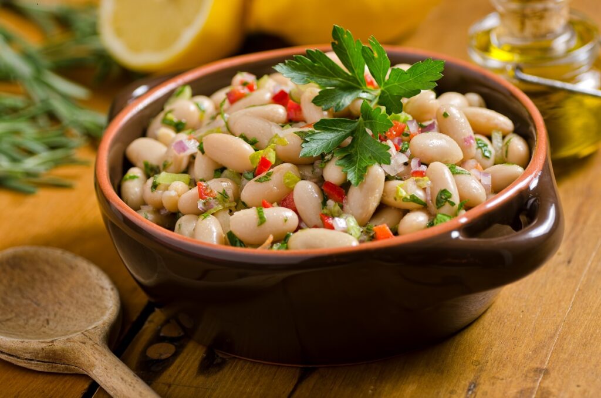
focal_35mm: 135
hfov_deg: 15.2
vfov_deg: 10.1
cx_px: 300
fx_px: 2249
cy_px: 199
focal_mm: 90
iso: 100
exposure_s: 1/250
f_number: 6.3
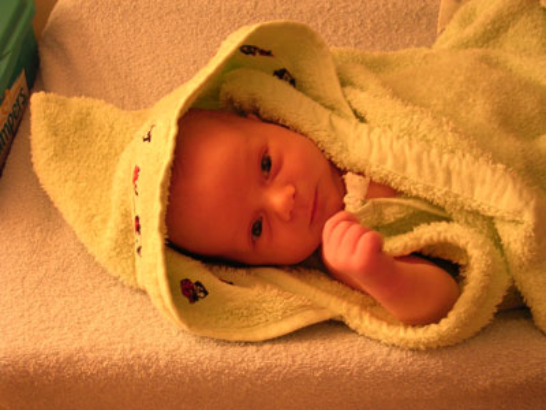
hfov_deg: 49.0
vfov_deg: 37.7
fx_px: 599
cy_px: 205
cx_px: 273
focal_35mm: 38
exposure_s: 1/3.7
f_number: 2.8
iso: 129
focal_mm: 5.8
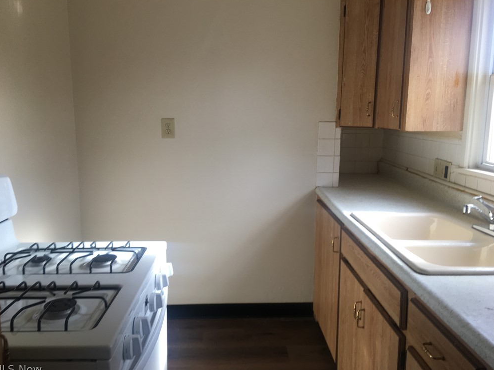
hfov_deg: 60.0
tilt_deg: -10.7
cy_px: 186
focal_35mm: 30
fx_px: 428
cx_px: 246
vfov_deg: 46.8
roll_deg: +0.3
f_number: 2.2
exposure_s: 1/120
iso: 40
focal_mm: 4.15
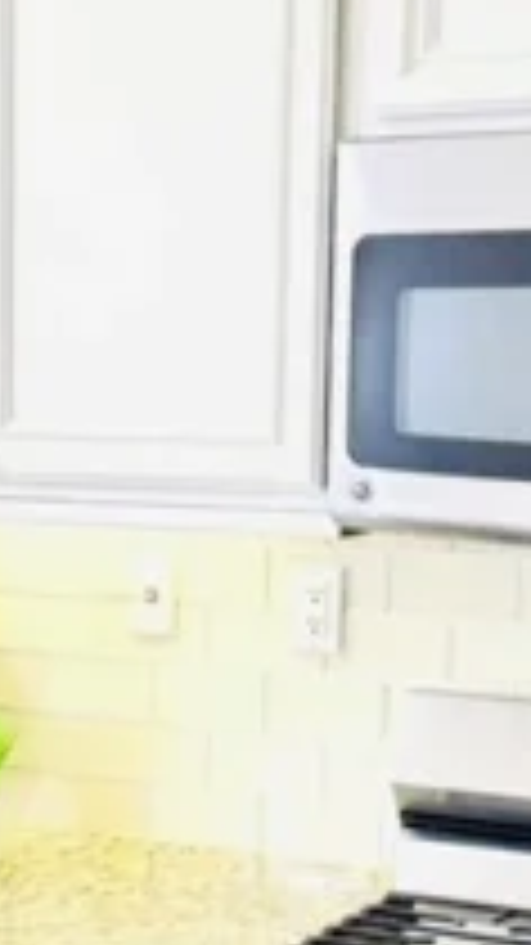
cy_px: 698
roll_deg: -0.4
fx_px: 2330
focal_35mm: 93
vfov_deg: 22.7
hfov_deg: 12.8
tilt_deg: -10.1
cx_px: 7
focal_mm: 6.76
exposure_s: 1/120
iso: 125
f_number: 1.78
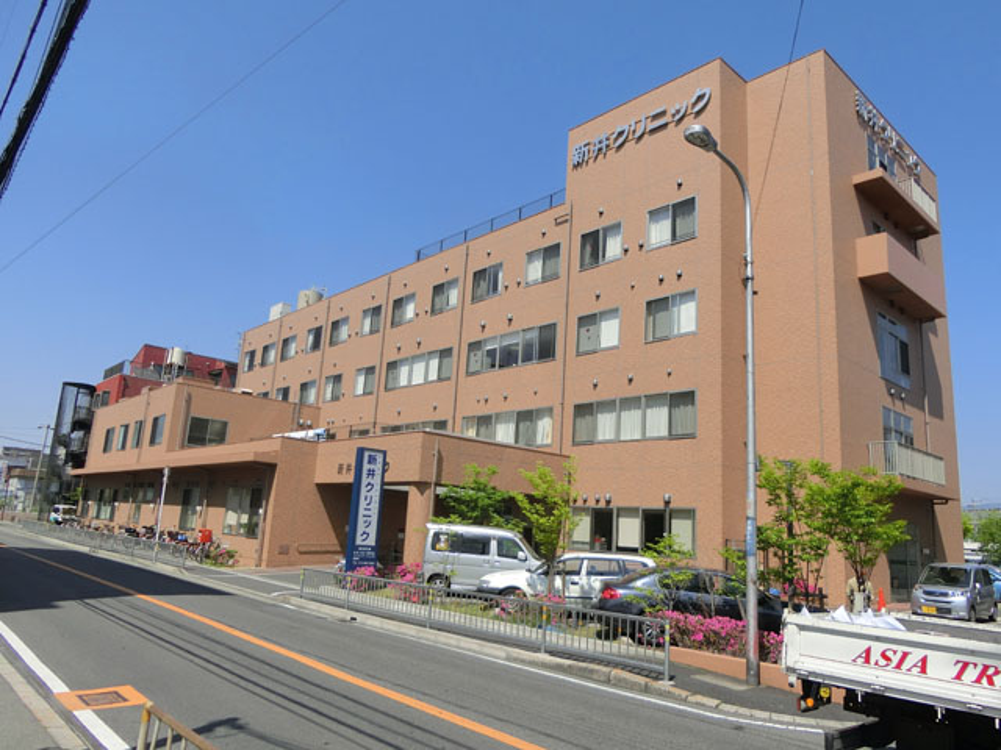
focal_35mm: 25
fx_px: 723
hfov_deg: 69.4
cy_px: 375
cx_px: 500
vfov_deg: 54.9
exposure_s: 1/400
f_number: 7
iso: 80
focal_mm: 4.5
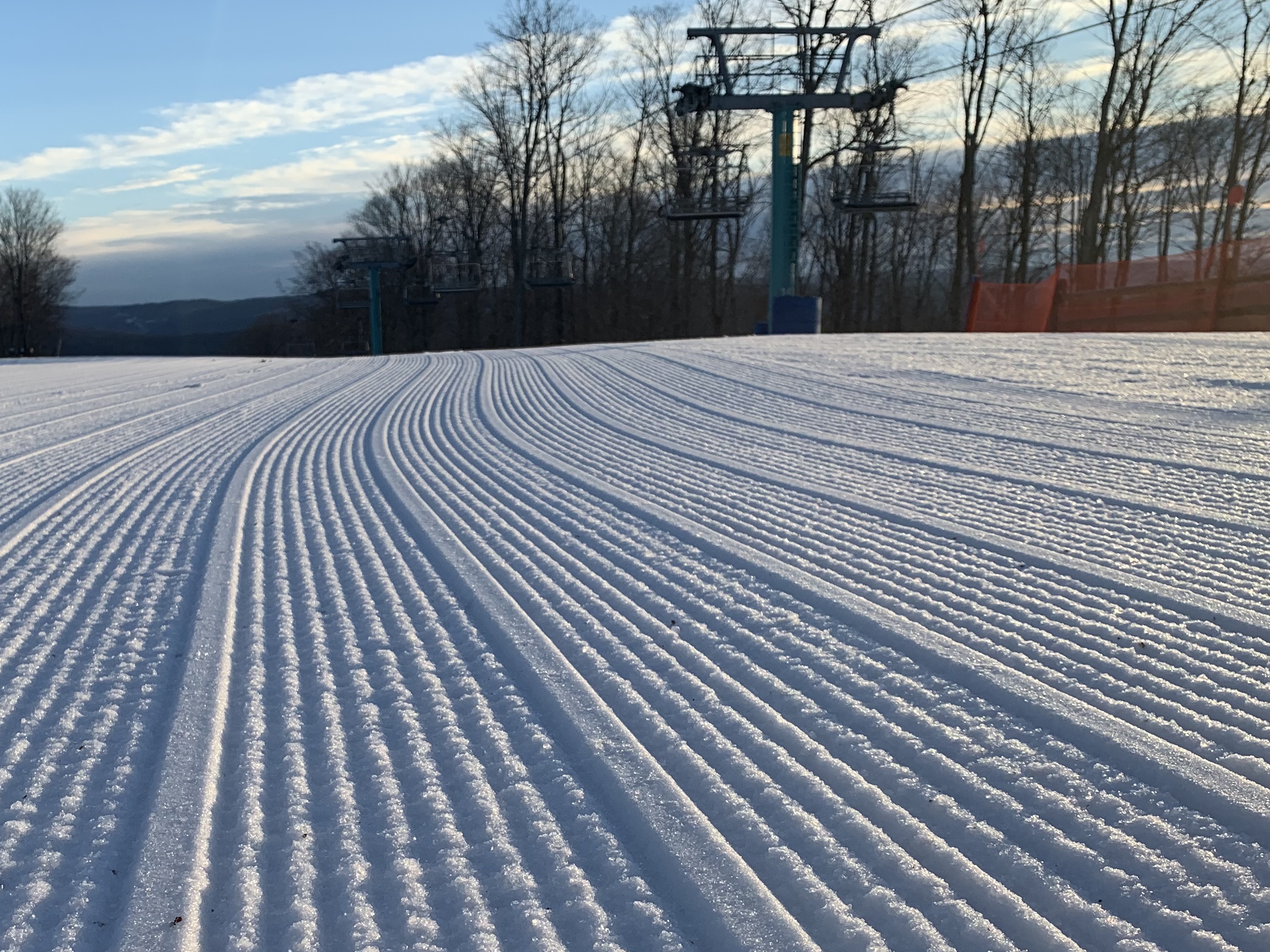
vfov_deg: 34.7
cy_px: 651
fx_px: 1504
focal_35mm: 41
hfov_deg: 45.3
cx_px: 463
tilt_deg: -12.9
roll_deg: +1.7
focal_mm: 4.25
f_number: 1.8
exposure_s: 1/1076
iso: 25
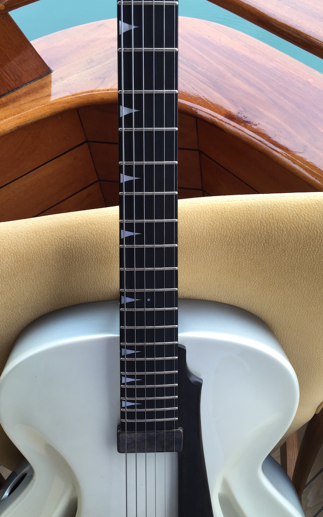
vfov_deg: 61.2
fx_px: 436
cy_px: 260
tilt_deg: -58.7
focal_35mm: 31
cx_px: 148
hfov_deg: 40.6
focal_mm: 4.15
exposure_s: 1/100
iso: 40
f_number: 2.2
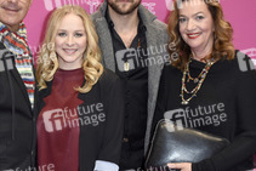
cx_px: 42
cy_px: 87
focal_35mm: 64
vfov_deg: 21.3
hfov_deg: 30.4
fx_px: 455
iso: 500
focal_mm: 20
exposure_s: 1/160
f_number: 6.3
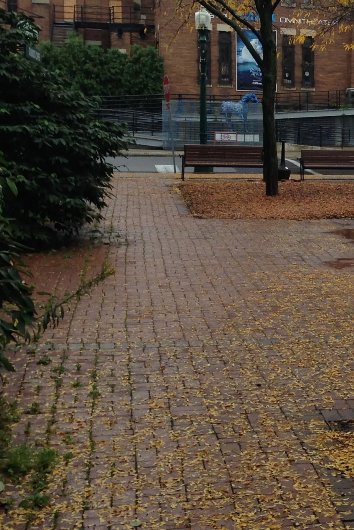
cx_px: 512
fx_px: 1091
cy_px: 197
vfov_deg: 27.2
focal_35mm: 74
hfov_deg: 16.9
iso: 50
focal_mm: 4.12
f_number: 2.4
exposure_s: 1/359
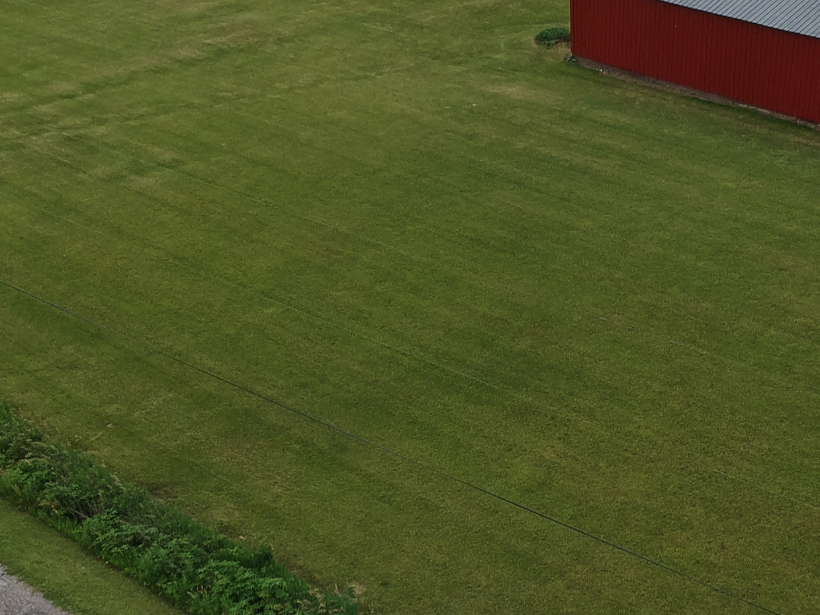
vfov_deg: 23.2
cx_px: 609
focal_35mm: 62
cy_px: 510
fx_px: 1469
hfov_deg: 30.7
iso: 100
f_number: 2.6
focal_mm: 4.49
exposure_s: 1/1250
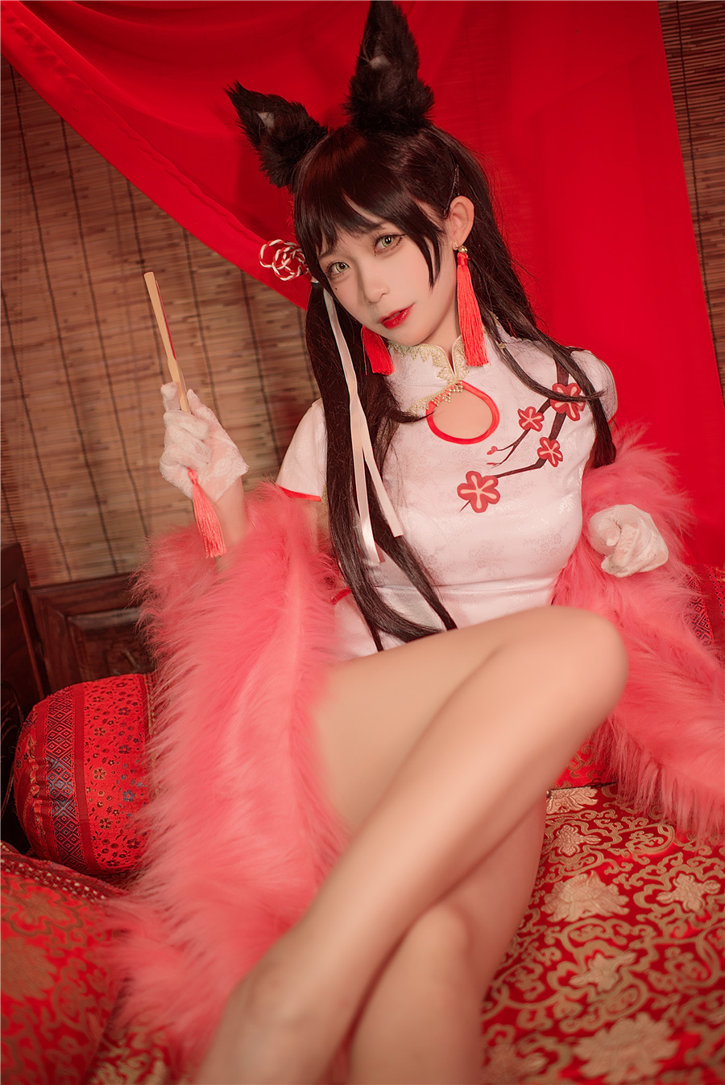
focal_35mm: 35
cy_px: 542
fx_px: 1056
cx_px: 362
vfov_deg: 54.4
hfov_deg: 37.9
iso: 100
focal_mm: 35
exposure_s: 1/160
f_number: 1.8
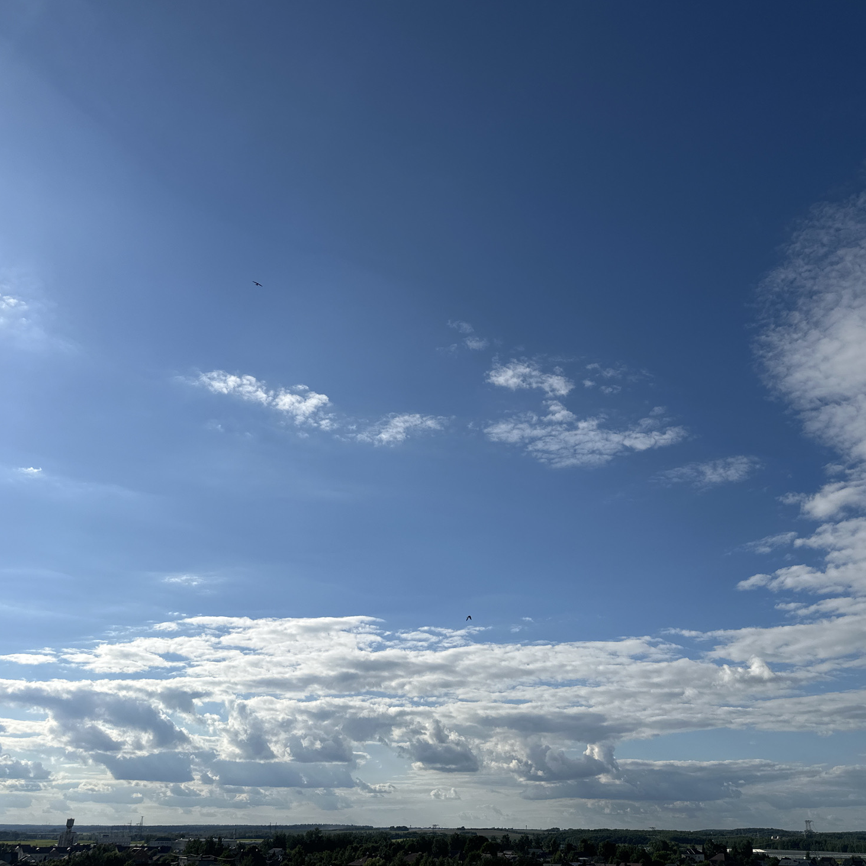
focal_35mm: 29
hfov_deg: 55.5
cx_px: 477
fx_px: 821
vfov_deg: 55.6
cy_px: 427
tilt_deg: +26.1
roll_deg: -0.3
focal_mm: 6.86
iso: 80
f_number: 1.78
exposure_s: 1/13699
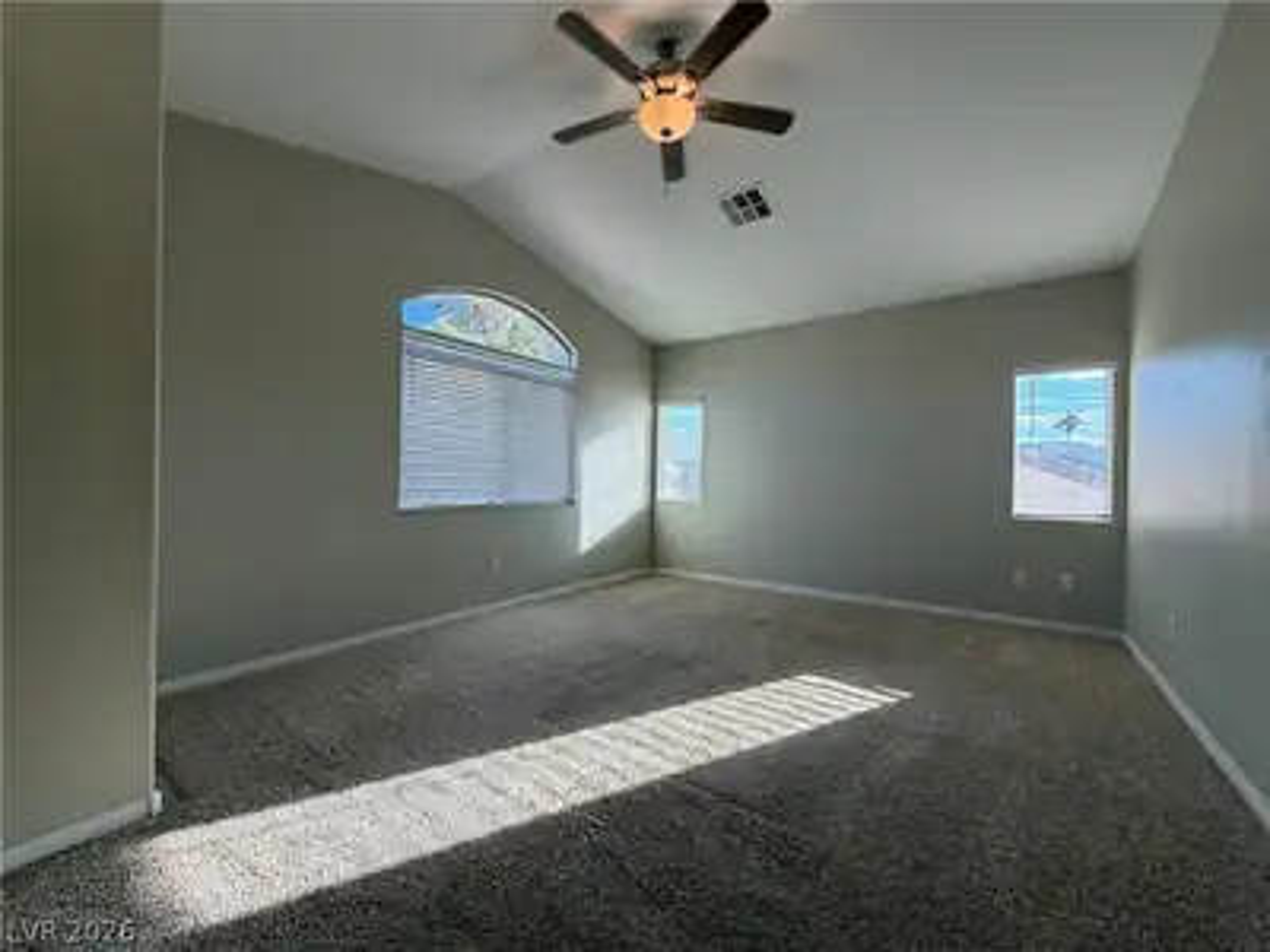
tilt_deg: +0.5
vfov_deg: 85.7
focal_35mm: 14
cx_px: 635
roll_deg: -0.6
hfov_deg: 102.1
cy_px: 476
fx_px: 514
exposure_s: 1/191
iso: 50
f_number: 2.2
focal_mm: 2.22
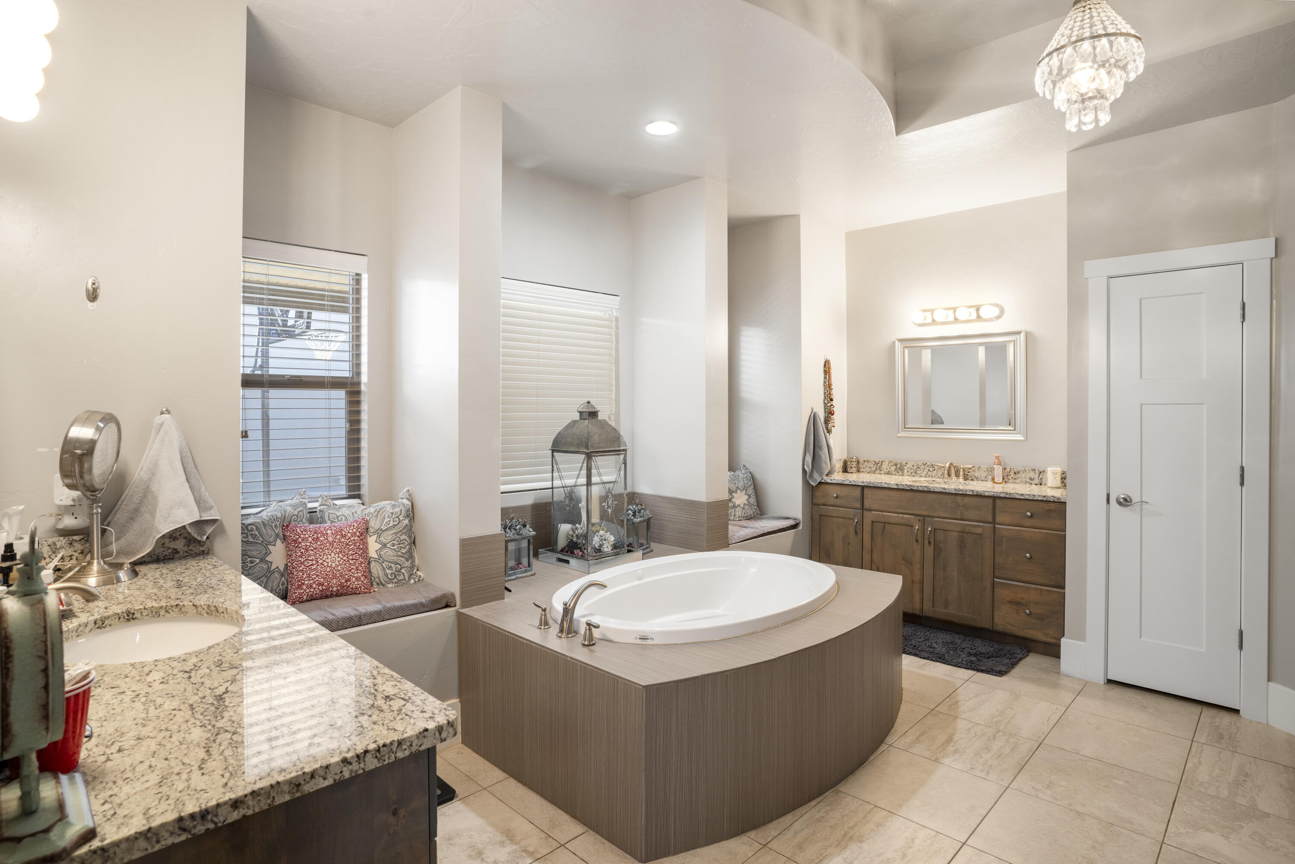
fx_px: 648
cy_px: 432
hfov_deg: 90.0
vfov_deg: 67.4
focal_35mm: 18
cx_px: 648
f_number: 9
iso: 250
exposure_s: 1/4
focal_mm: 18
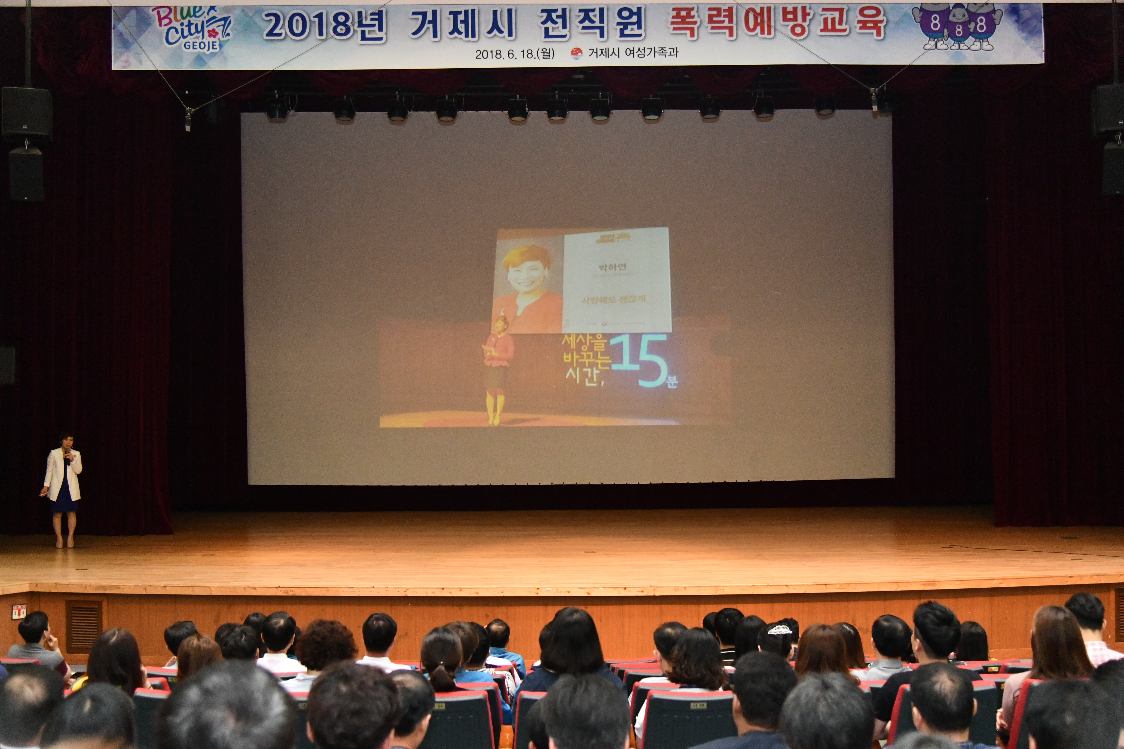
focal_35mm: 38
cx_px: 562
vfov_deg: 35.1
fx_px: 1186
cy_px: 374
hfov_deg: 50.7
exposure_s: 1/250
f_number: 4
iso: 7200
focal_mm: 38
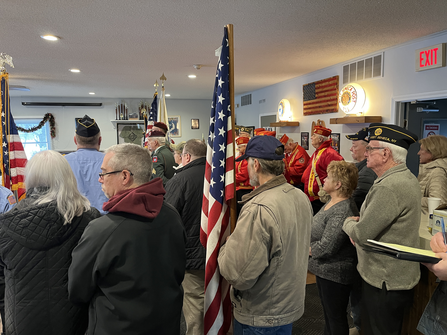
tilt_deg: -6.7
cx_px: 224
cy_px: 168
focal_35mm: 26
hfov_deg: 67.3
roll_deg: +1.5
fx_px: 336
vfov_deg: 53.1
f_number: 1.6
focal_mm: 5.1
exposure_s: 1/60
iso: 400
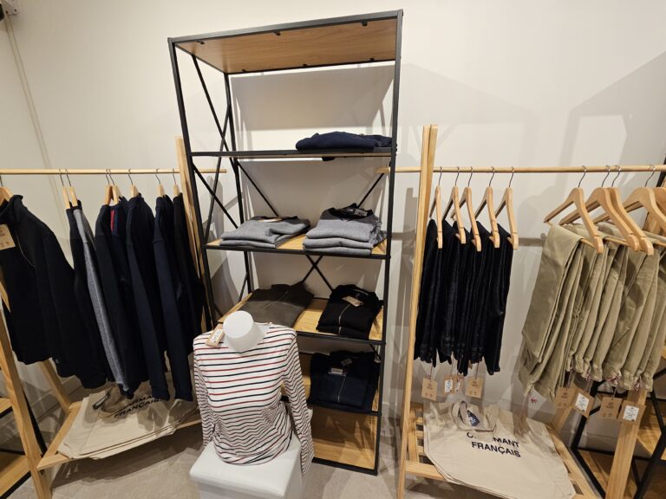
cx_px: 333
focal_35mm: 13
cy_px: 250
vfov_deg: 89.9
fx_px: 250
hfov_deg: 106.2
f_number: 2.2
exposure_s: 1/50
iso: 320
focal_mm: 2.2
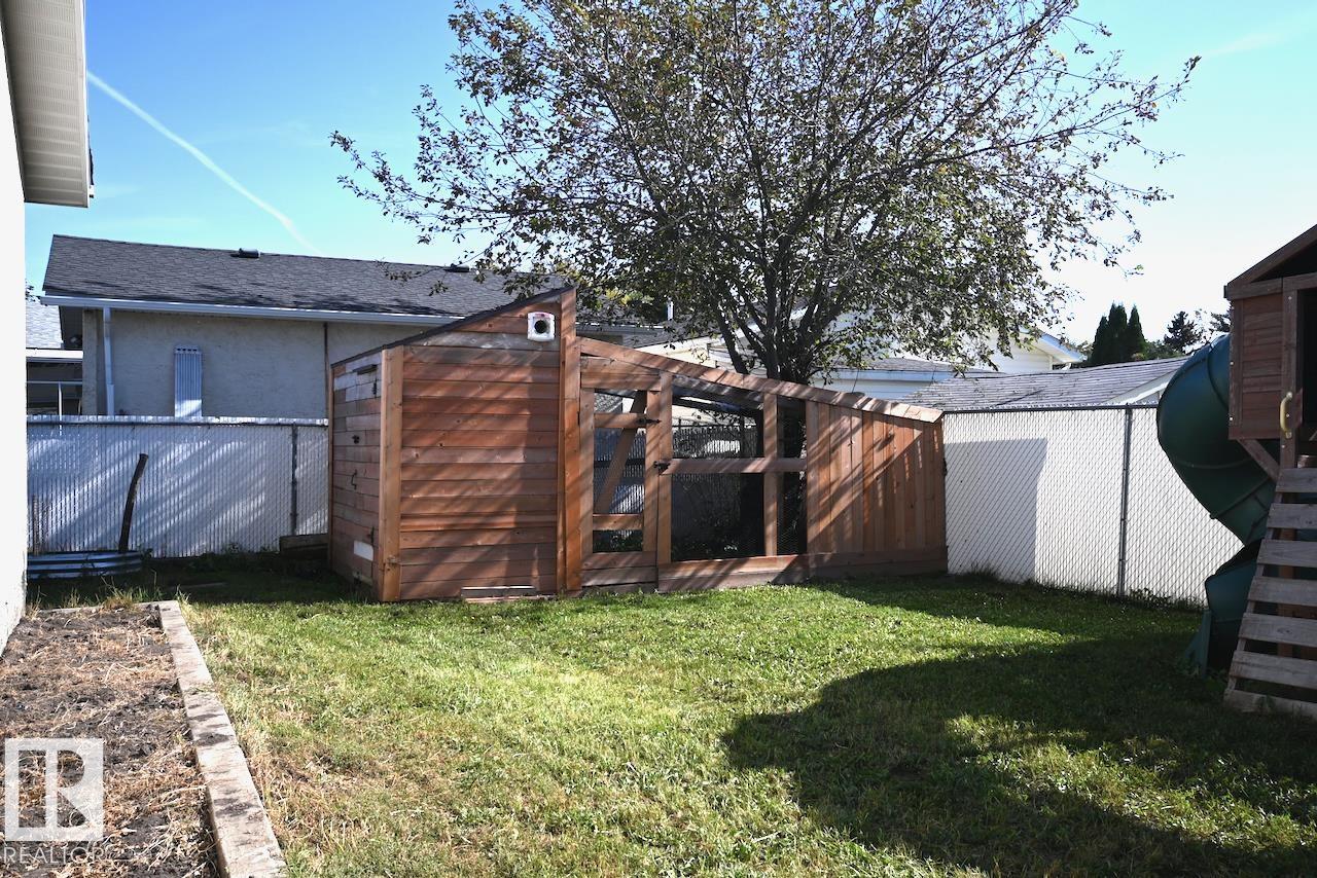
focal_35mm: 30
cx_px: 658
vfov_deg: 43.6
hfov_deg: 61.9
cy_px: 439
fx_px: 1098
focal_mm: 20
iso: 100
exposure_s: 1/320
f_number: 7.1
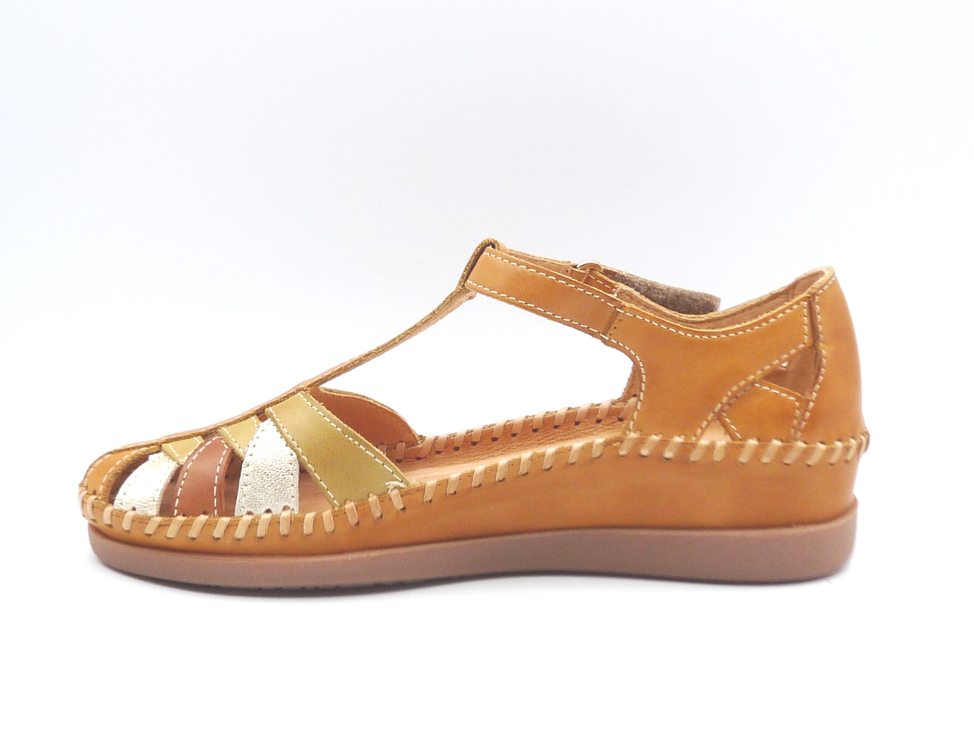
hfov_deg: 38.2
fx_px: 1407
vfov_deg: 29.1
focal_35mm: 50
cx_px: 487
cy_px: 365
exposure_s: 1/200
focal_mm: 5
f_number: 4
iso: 100
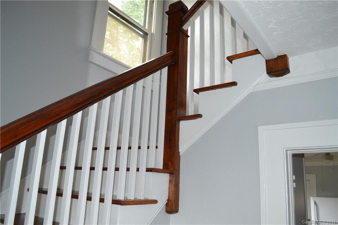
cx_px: 169
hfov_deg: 67.4
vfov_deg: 47.9
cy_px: 112
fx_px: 253
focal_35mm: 27
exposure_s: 1/60
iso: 1100
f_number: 3.5
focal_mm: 18
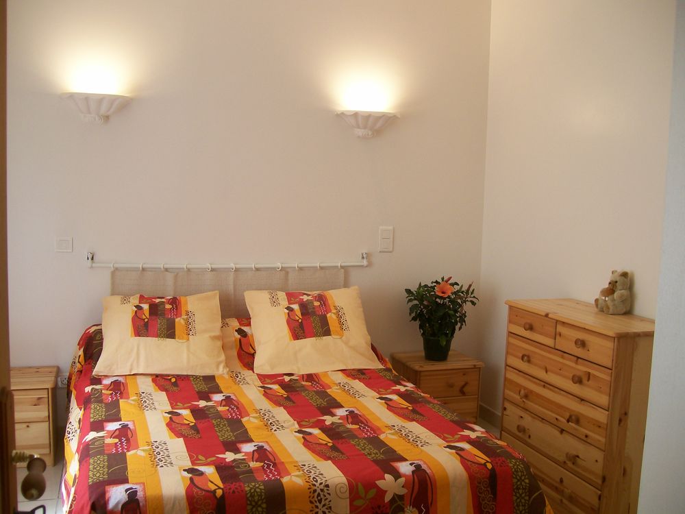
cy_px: 257
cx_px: 342
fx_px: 693
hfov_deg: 52.6
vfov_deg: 40.7
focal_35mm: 35
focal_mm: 5.8
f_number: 2.8
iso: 80
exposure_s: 1/71.2
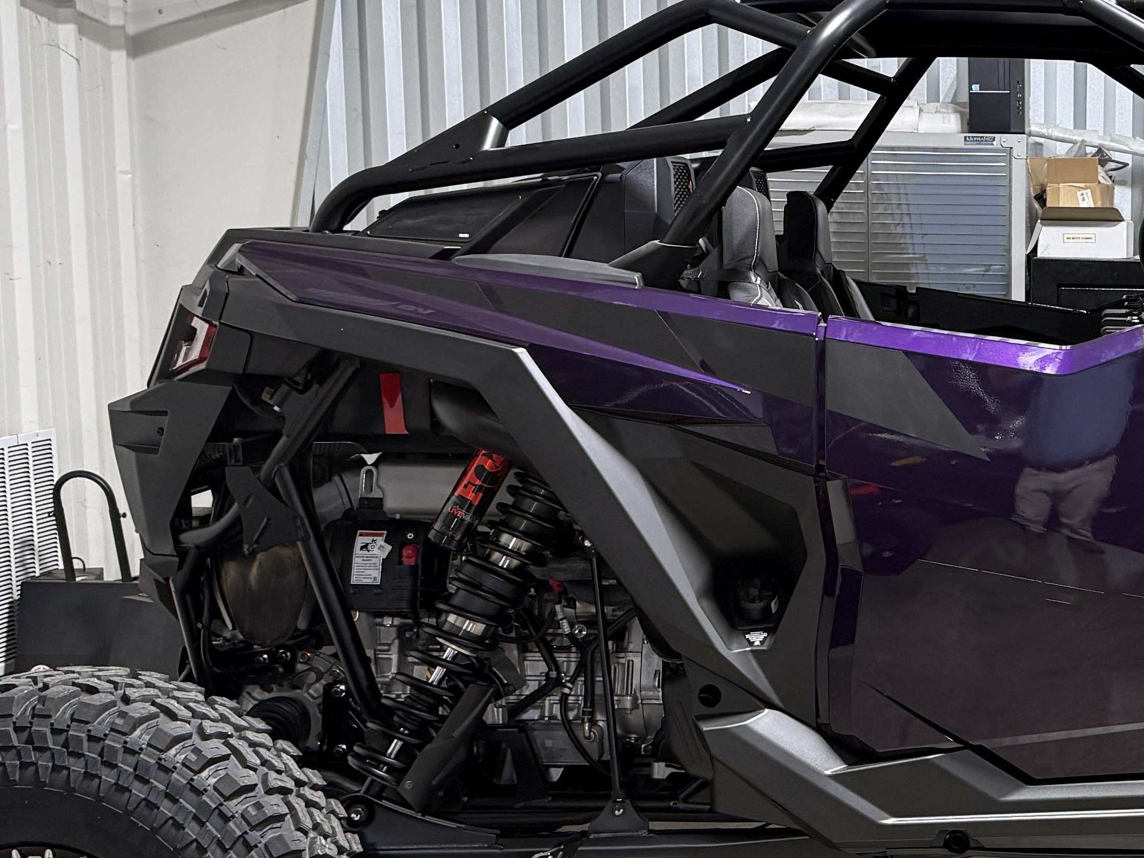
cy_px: 508
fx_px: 2049
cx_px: 1127
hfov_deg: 29.3
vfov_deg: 23.6
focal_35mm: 62
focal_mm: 6.76
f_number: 1.78
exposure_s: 1/60
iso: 250
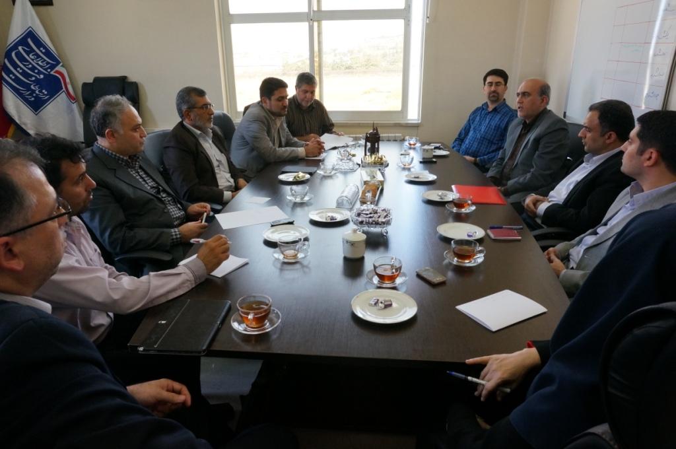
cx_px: 338
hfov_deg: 73.8
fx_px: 450
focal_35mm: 24
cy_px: 224
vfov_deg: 53.0
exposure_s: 1/60
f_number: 10
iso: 1250
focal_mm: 16
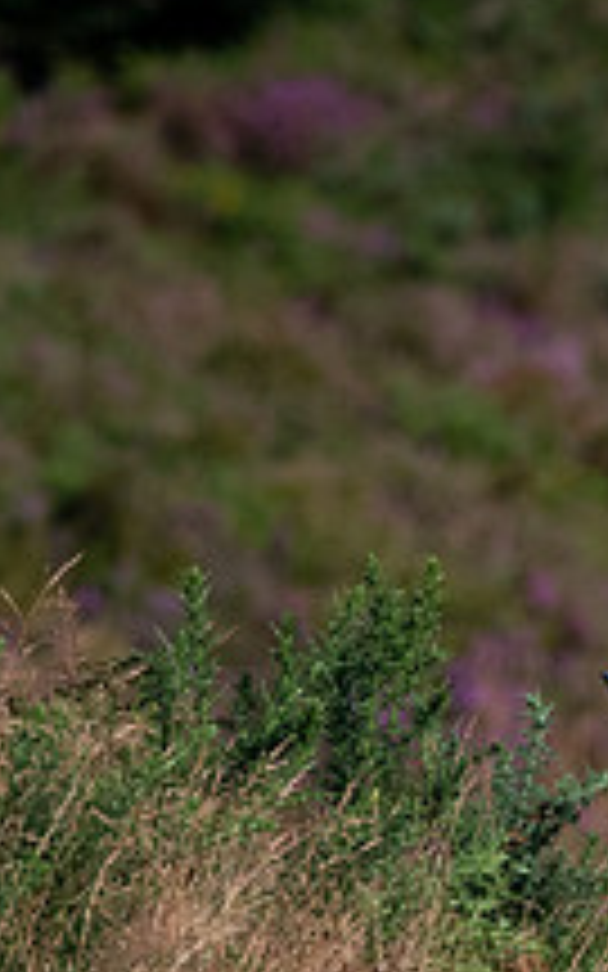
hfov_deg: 0.9
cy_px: 592
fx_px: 39185
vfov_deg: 1.4
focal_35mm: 1478
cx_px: 1293
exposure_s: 1/1250
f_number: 6.3
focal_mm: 360
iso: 800
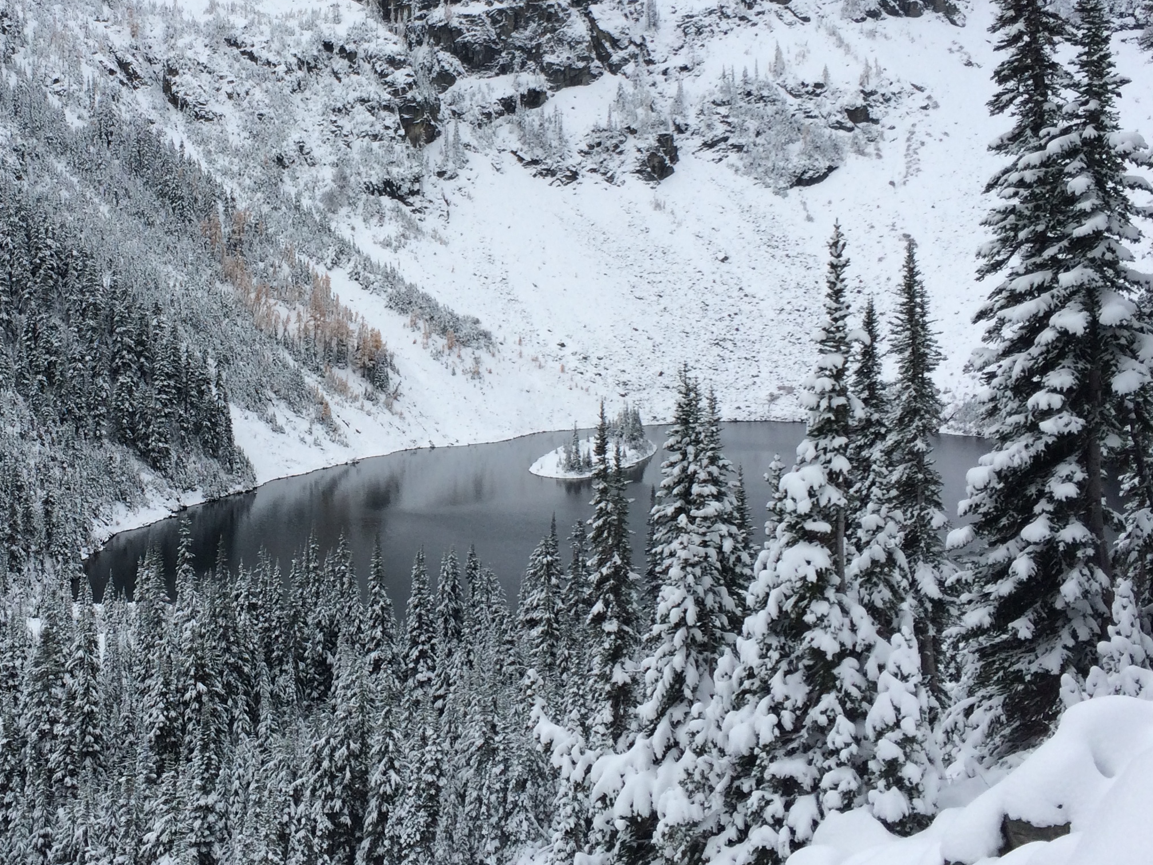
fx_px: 1565
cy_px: 262
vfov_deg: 30.6
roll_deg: +1.9
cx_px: 352
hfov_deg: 39.8
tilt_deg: -1.2
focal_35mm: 47
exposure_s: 1/2564
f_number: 2.2
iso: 32
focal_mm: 4.15
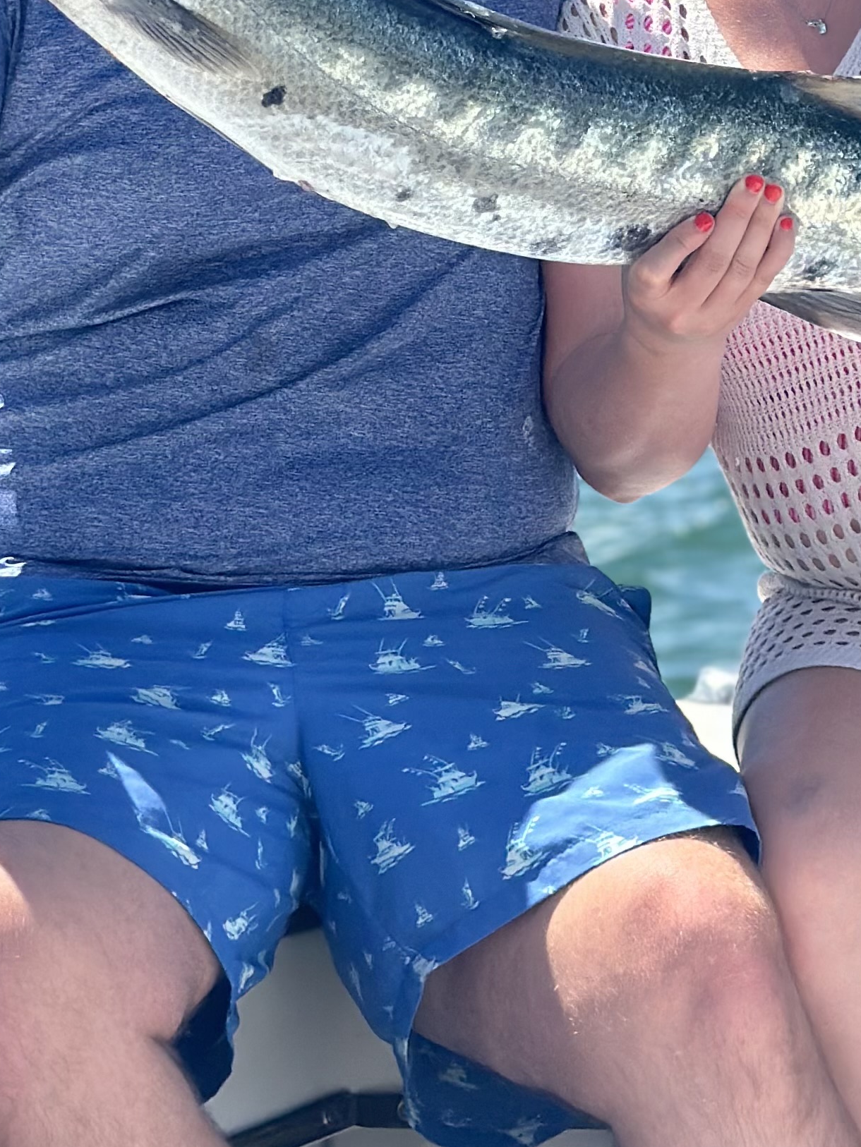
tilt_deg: -2.3
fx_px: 3945
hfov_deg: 12.4
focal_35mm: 119
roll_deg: +2.2
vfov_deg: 16.5
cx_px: 605
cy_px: 378
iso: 80
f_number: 1.78
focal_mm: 6.86
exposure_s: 1/5882
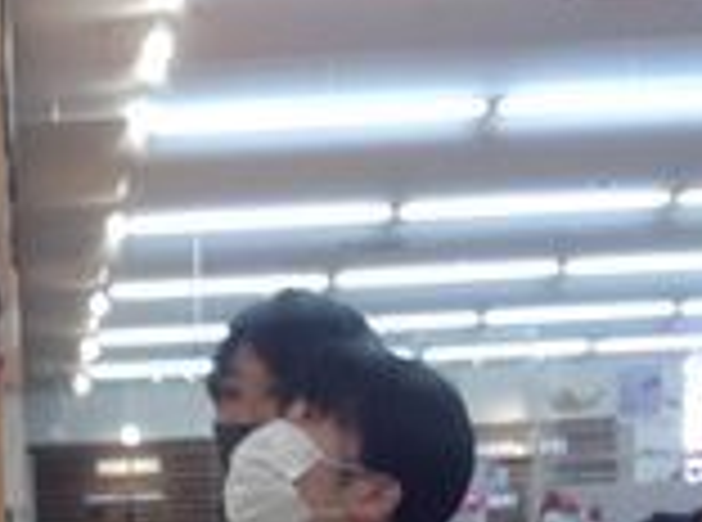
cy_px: 886
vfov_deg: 10.4
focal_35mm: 135
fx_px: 2729
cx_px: -86
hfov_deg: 14.3
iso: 64
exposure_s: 1/60
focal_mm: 4.28
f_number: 2.4
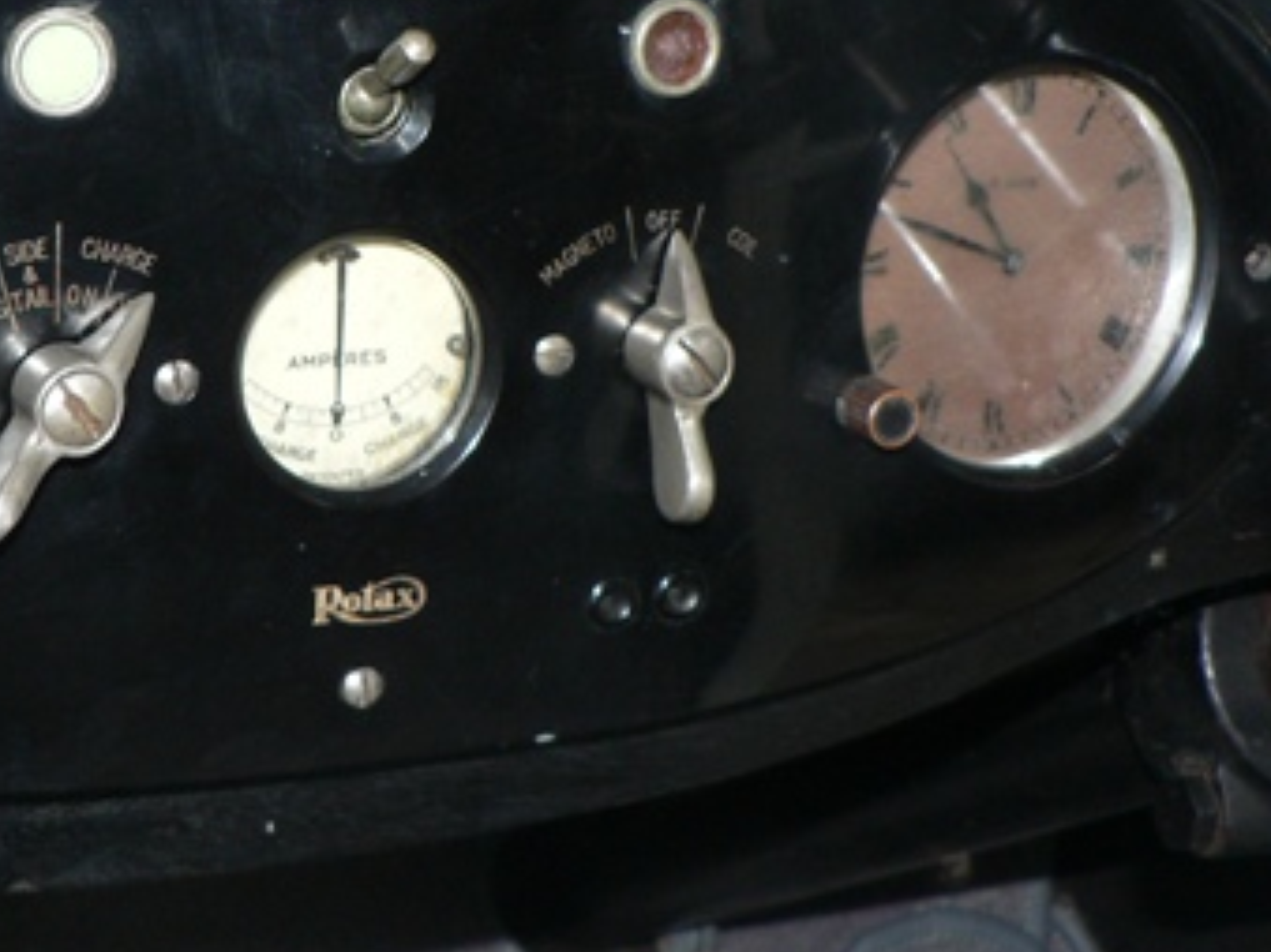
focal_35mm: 68
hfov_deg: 28.0
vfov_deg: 21.3
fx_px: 2496
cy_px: 157
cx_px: 255
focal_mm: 6
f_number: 2.8
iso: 100
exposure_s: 1/60
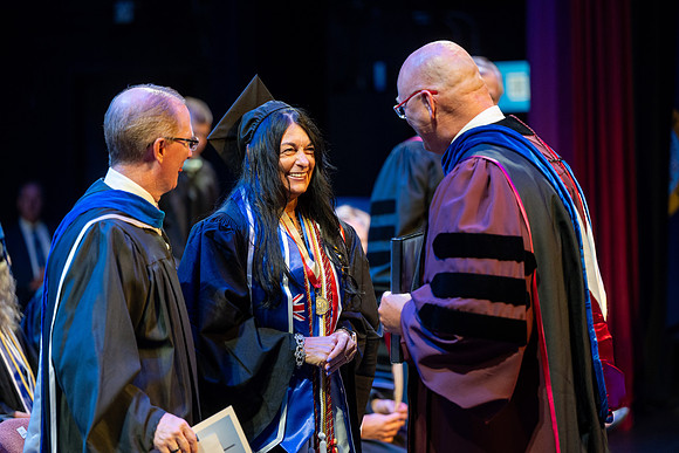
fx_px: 2358
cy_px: 226
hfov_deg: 16.4
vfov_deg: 11.0
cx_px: 340
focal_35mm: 125
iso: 1000
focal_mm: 125
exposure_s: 1/160
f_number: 2.8
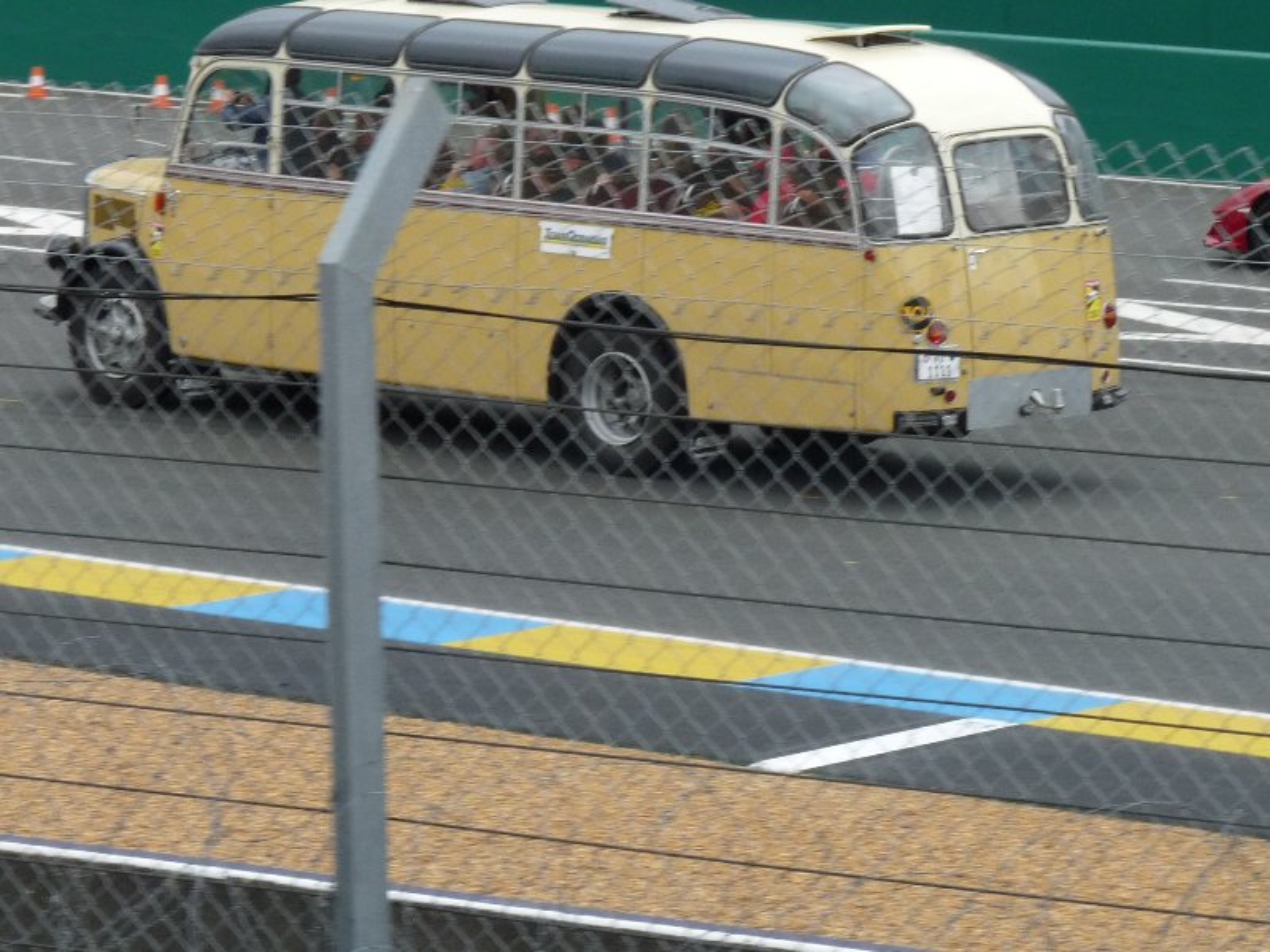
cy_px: 476
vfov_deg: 7.1
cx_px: 635
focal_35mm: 208
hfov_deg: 9.5
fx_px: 7631
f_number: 5
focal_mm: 26
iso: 160
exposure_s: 1/400
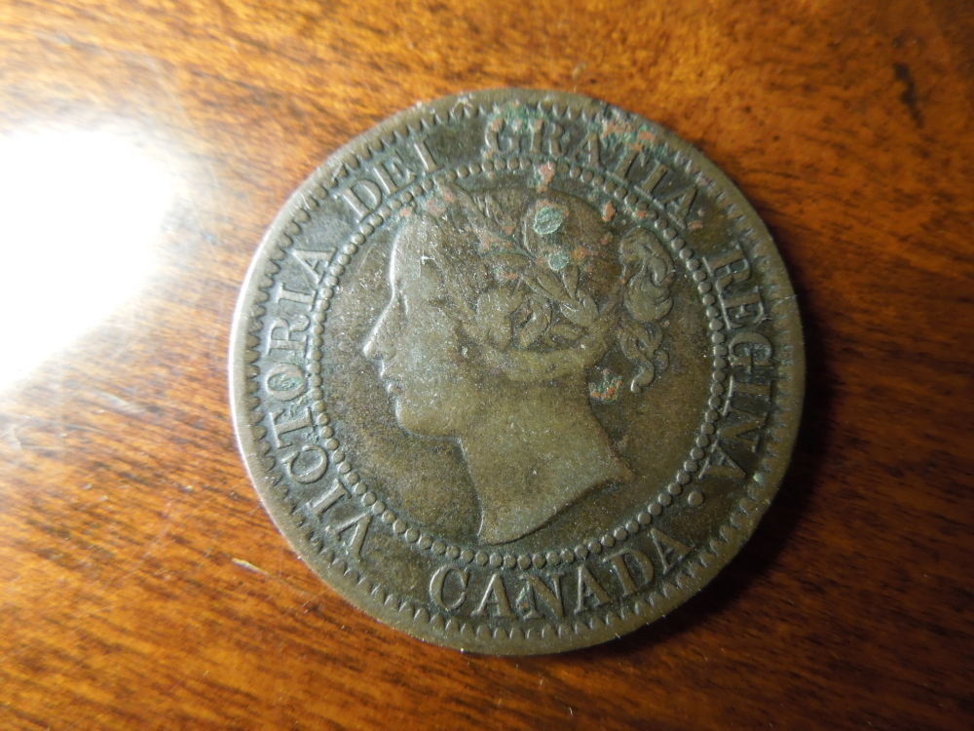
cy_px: 366
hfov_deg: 69.4
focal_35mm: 25
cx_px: 487
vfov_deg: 54.9
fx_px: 703
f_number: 3.3
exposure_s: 1/30
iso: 320
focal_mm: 4.5
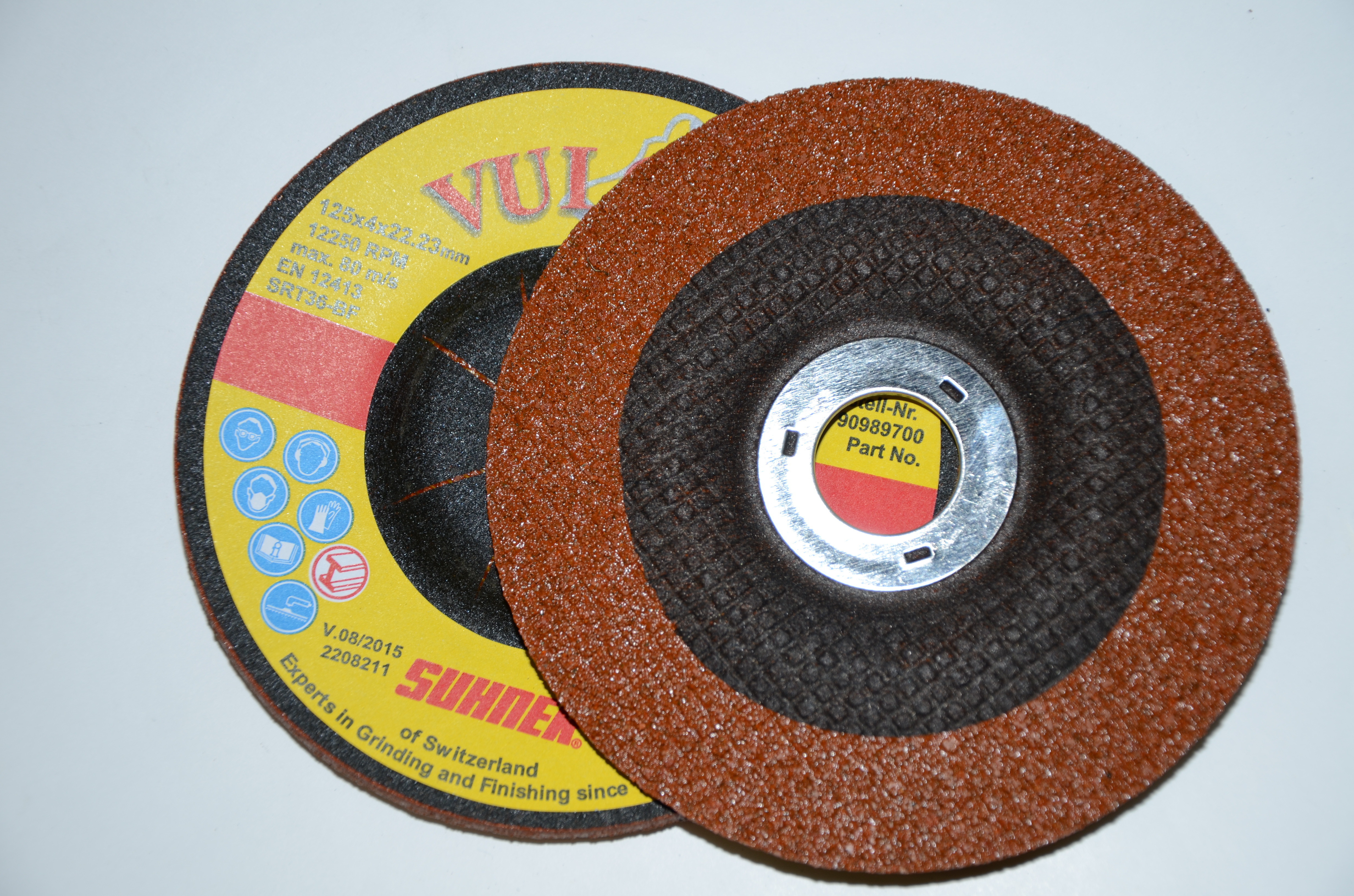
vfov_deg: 15.6
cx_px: 677
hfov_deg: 23.4
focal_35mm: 87
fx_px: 3265
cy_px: 448
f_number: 5
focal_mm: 58
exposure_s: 1/60
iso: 100
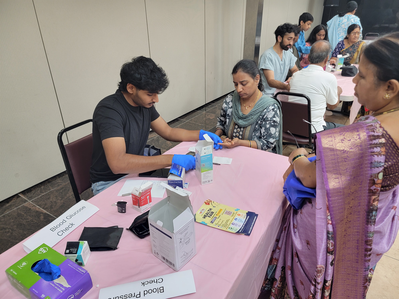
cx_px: 200
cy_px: 150
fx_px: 277
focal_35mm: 24
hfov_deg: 71.6
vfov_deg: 56.8
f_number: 1.8
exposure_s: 1/60
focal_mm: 6.7
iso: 160
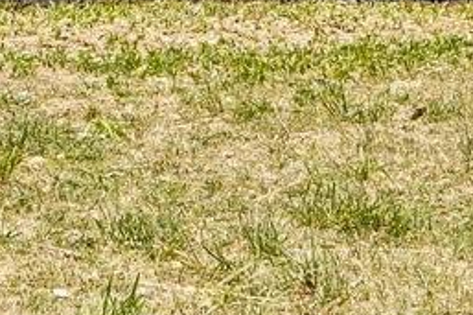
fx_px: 3138
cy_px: -705
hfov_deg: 8.6
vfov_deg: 5.3
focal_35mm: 239
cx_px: 252
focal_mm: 20
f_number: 8
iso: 100
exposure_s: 1/60
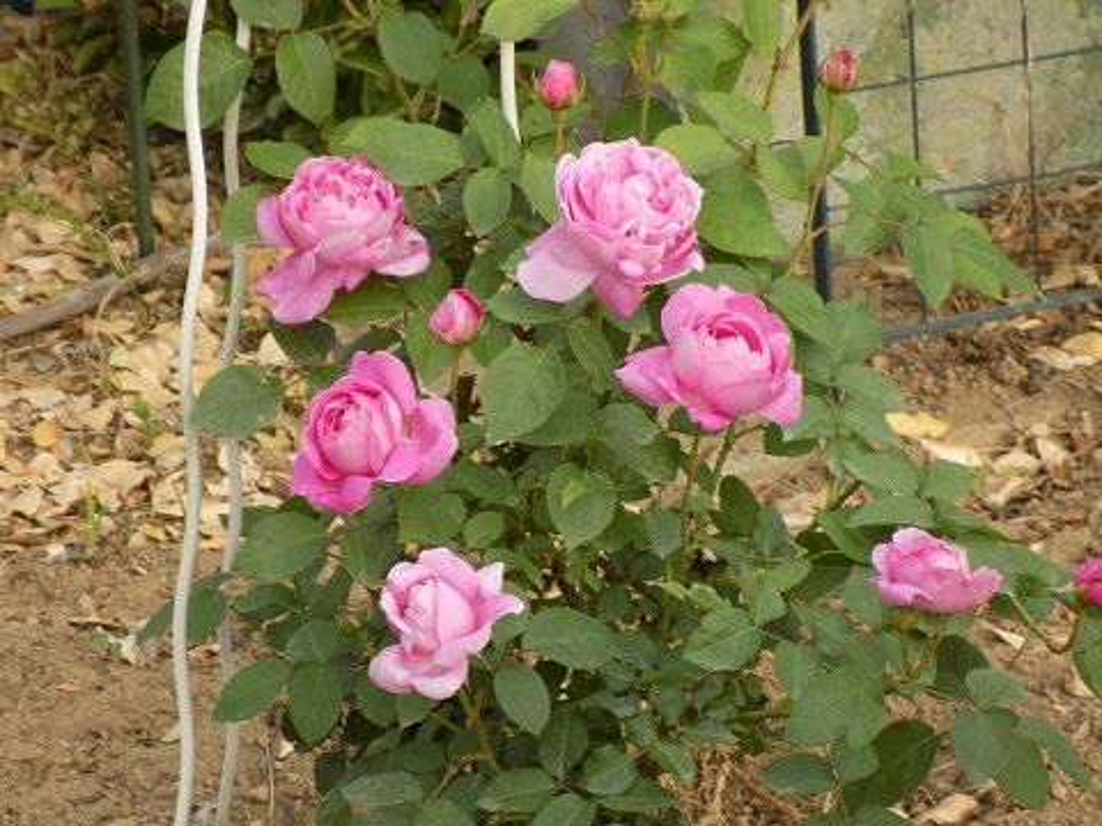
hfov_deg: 11.8
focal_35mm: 168
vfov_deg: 8.8
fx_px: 5348
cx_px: 551
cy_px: 413
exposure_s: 1/80
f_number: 5.3
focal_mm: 29.9
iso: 80
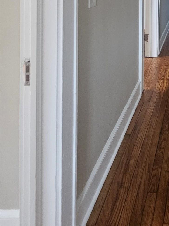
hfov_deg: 35.9
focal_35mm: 31
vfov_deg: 43.1
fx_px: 202
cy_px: -31
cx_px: 201
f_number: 2.2
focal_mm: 2.2
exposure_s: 1/30
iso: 400
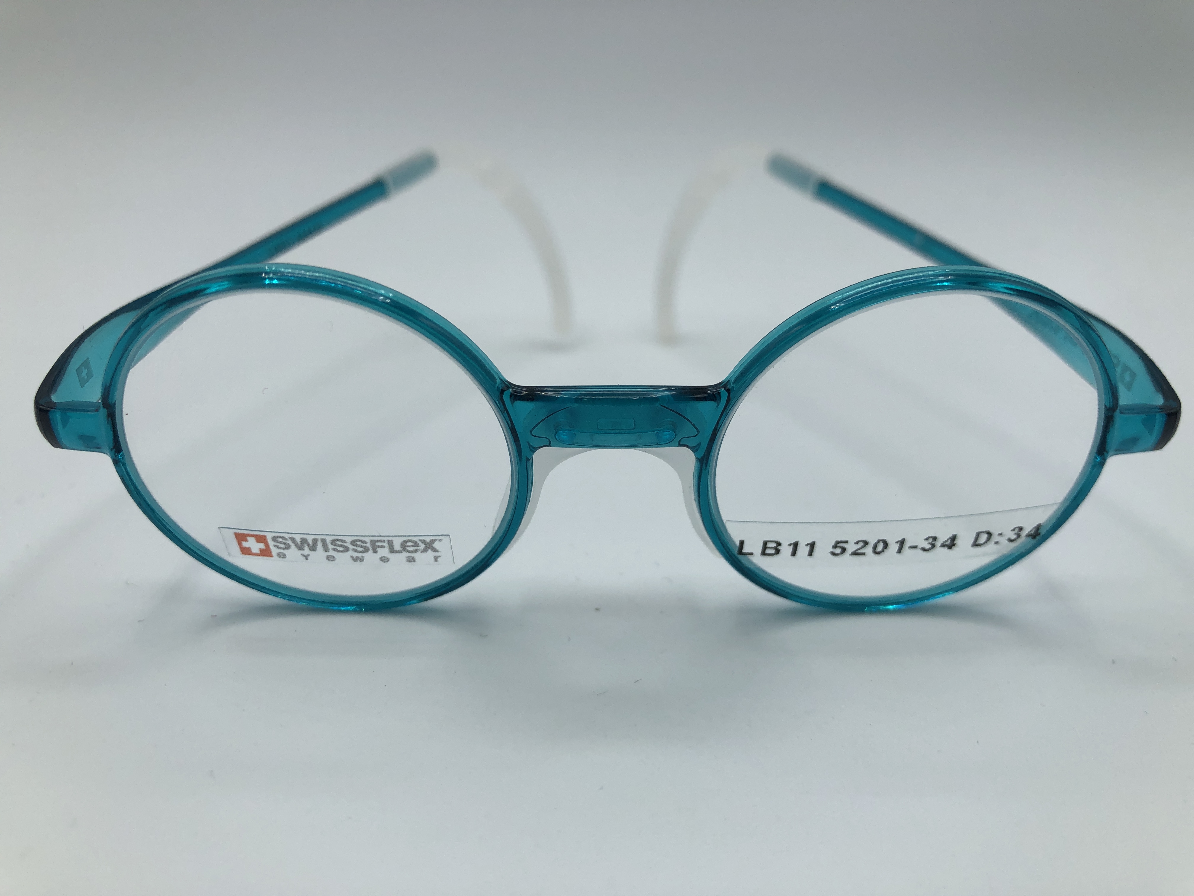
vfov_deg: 49.7
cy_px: 448
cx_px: 597
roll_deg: +0.5
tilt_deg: -17.8
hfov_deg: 63.4
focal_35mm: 28
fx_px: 966
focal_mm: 4
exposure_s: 1/1021
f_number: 1.8
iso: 32
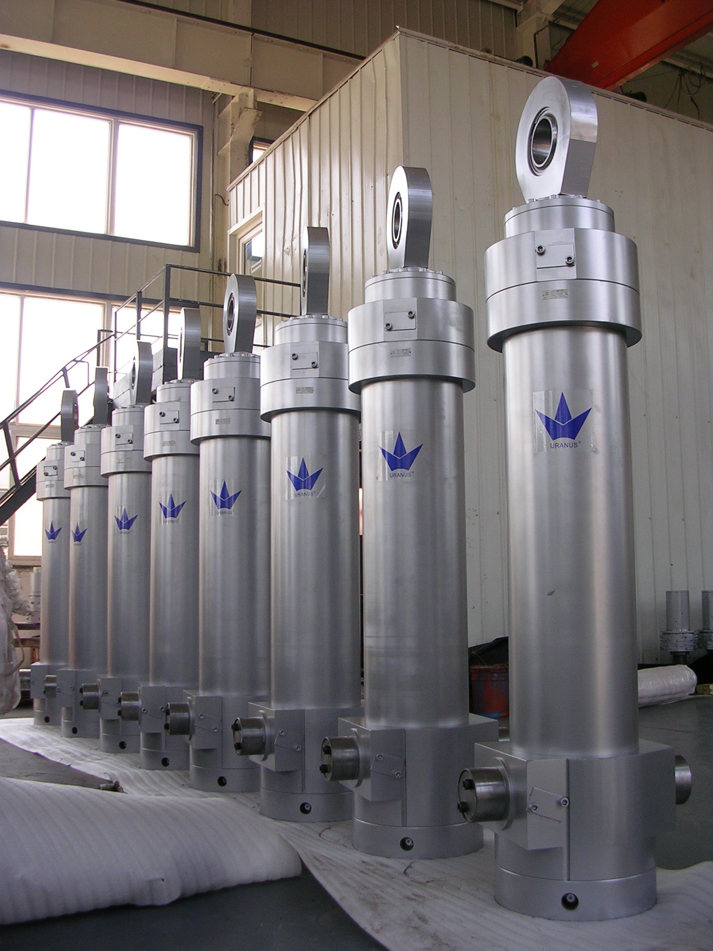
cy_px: 476
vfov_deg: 49.0
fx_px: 1044
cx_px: 356
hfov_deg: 37.7
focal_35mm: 38
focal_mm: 5.8
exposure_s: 1/120
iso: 50
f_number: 2.8
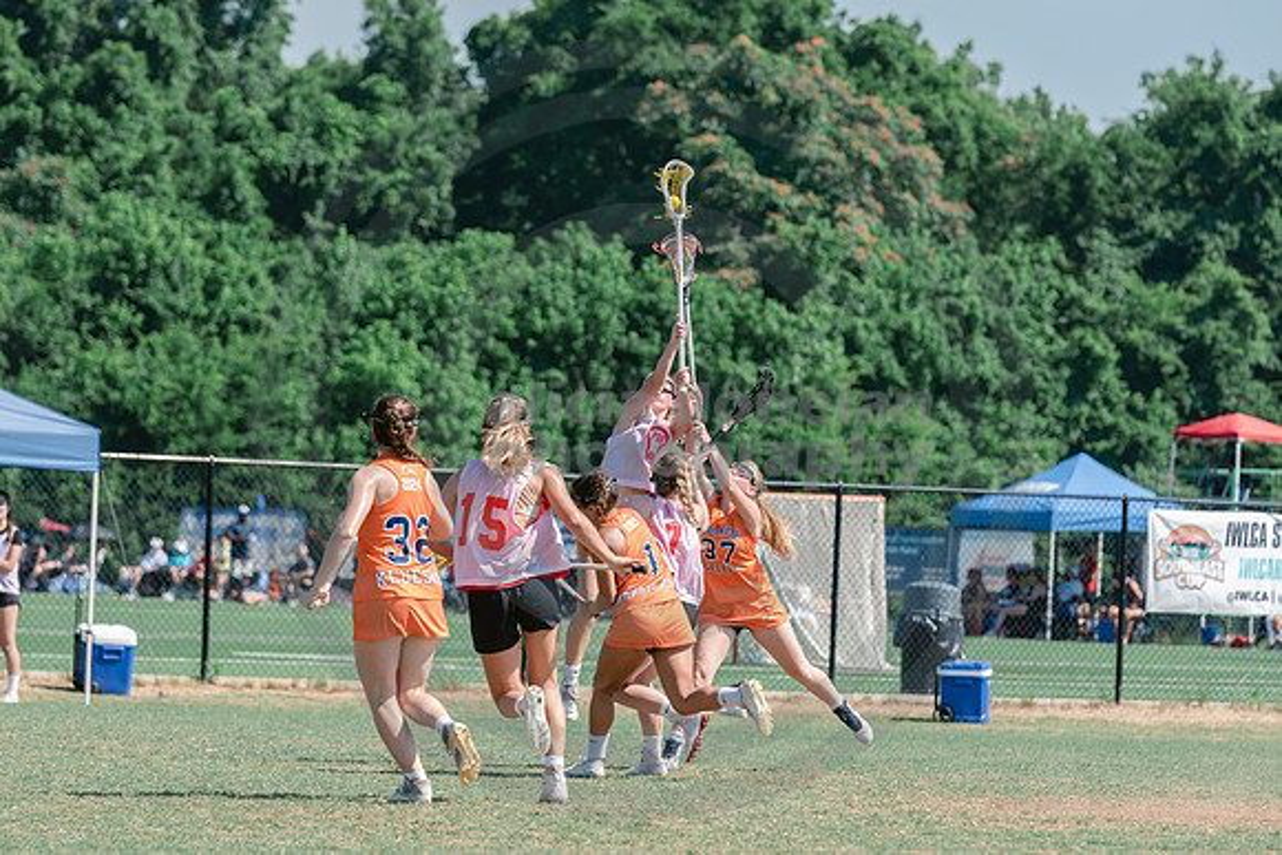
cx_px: 607
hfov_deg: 7.6
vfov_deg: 5.1
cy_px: 446
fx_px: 9602
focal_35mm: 270
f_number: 5.6
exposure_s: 1/2000
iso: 400
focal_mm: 200
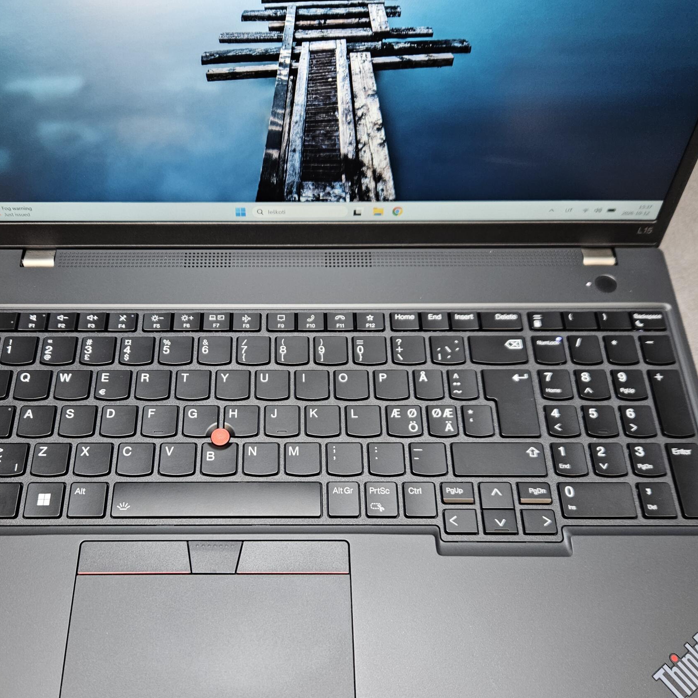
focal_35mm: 31
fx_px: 707
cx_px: 302
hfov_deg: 52.4
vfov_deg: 52.4
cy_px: 399
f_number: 1.8
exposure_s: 1/101
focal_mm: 5.4
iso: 200
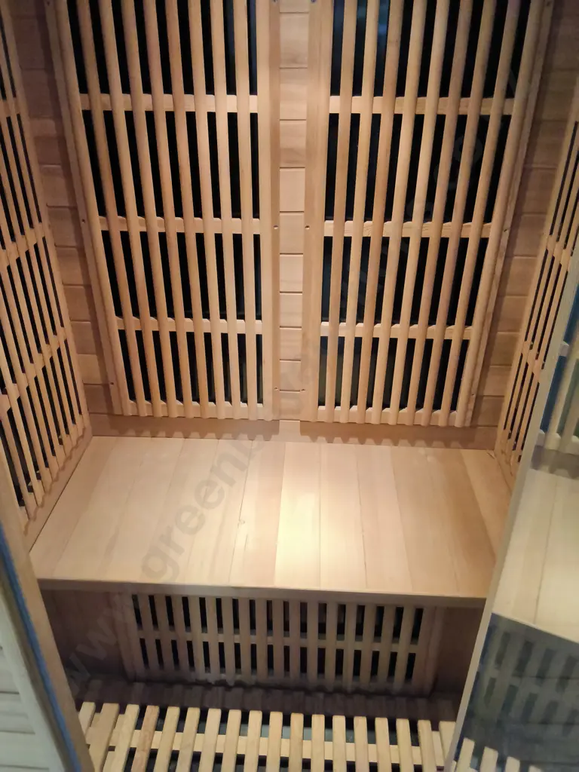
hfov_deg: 51.4
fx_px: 602
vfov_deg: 65.3
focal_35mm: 27
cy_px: 386
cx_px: 290
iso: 500
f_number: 2
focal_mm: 2.87
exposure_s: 1/40
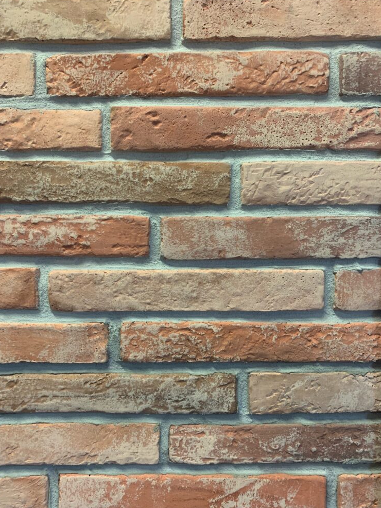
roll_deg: +0.6
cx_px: 186
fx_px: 396
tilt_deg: -2.2
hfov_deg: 51.4
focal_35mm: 27
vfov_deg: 65.3
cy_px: 258
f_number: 1.8
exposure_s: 1/50
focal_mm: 4.25
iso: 160
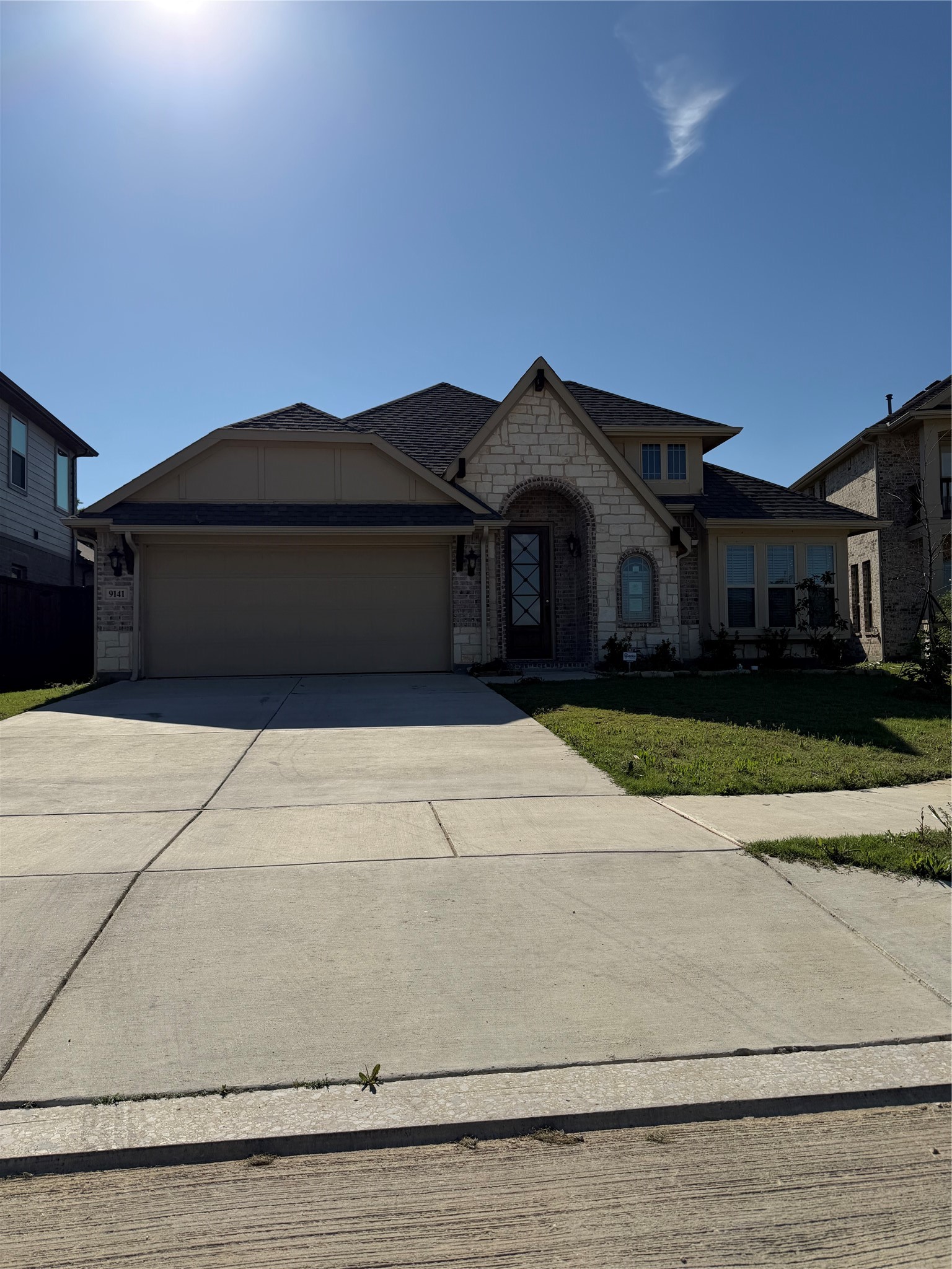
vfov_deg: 71.6
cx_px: 476
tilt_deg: +2.7
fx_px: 880
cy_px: 634
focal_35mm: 24
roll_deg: +1.4
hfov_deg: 56.8
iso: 80
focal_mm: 6.76
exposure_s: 1/11905
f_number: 1.78
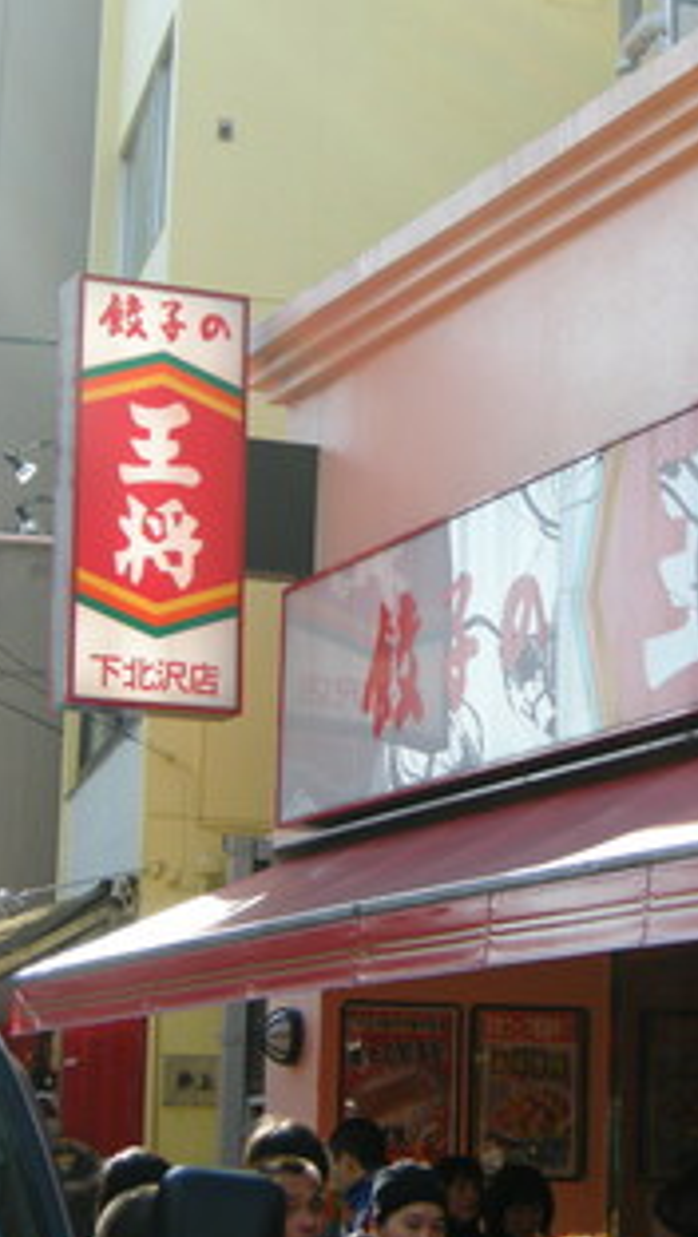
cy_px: 601
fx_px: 3086
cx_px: 668
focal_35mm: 94
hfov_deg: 12.8
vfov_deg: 22.7
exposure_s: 1/239
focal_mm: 12.9
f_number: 3.5
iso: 64
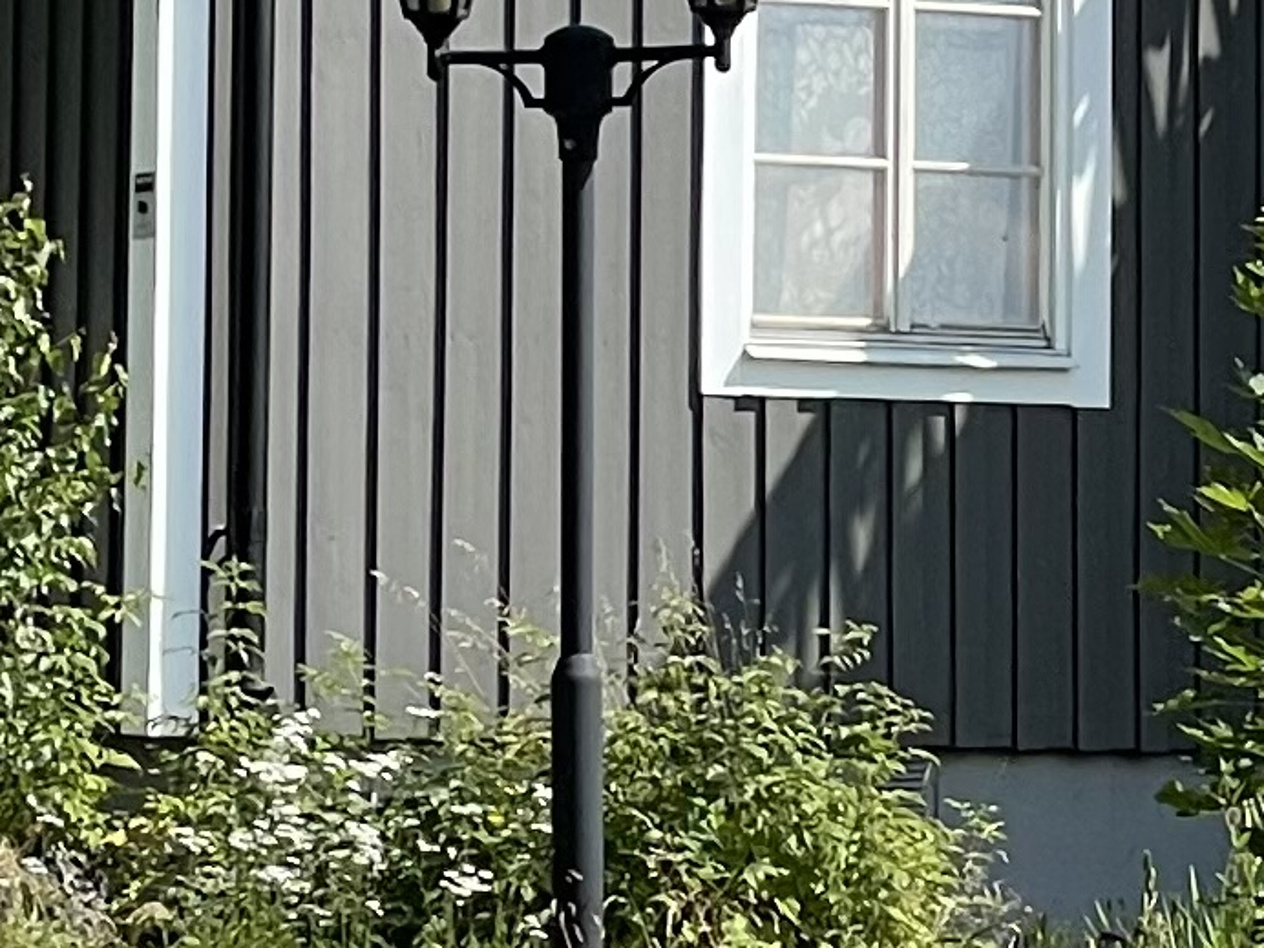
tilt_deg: +6.3
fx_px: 11064
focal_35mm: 303
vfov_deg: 4.9
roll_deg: +0.0
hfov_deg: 6.5
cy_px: -146
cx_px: 1562
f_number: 2
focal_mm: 6
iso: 25
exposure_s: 1/1065
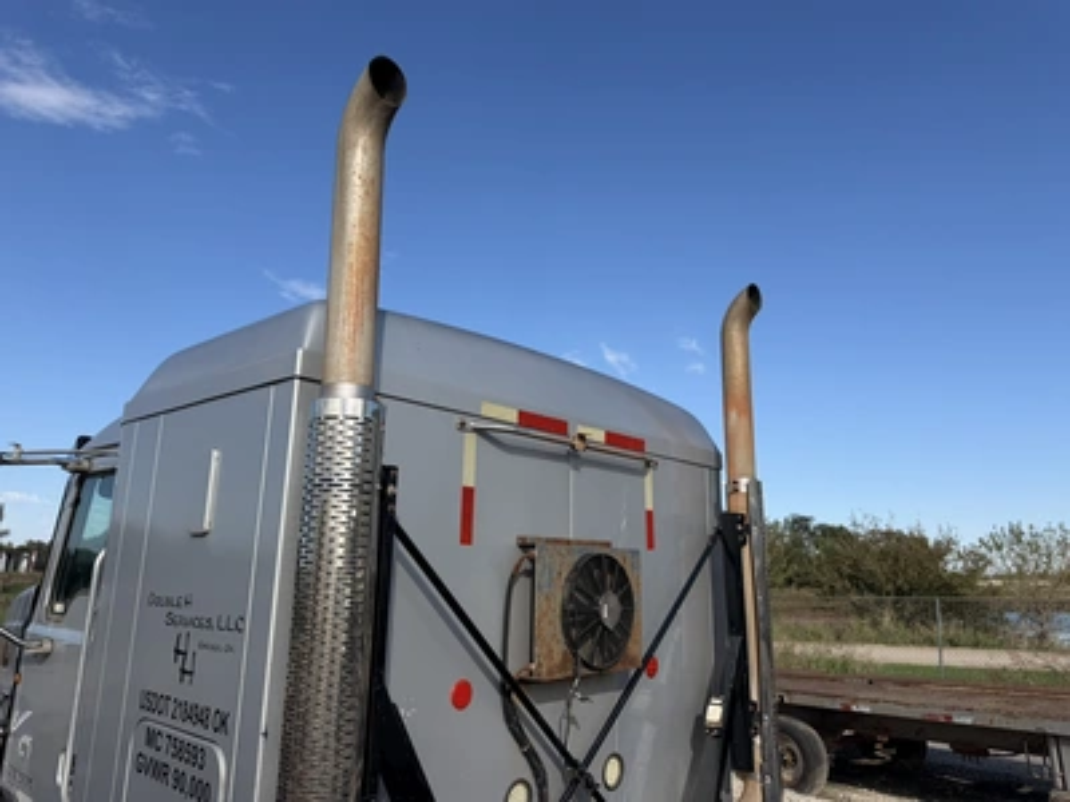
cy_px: 401
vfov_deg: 56.8
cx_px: 535
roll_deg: +0.6
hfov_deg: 71.6
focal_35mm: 24
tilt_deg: +18.0
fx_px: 742
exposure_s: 1/4405
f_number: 1.78
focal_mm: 6.76
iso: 80
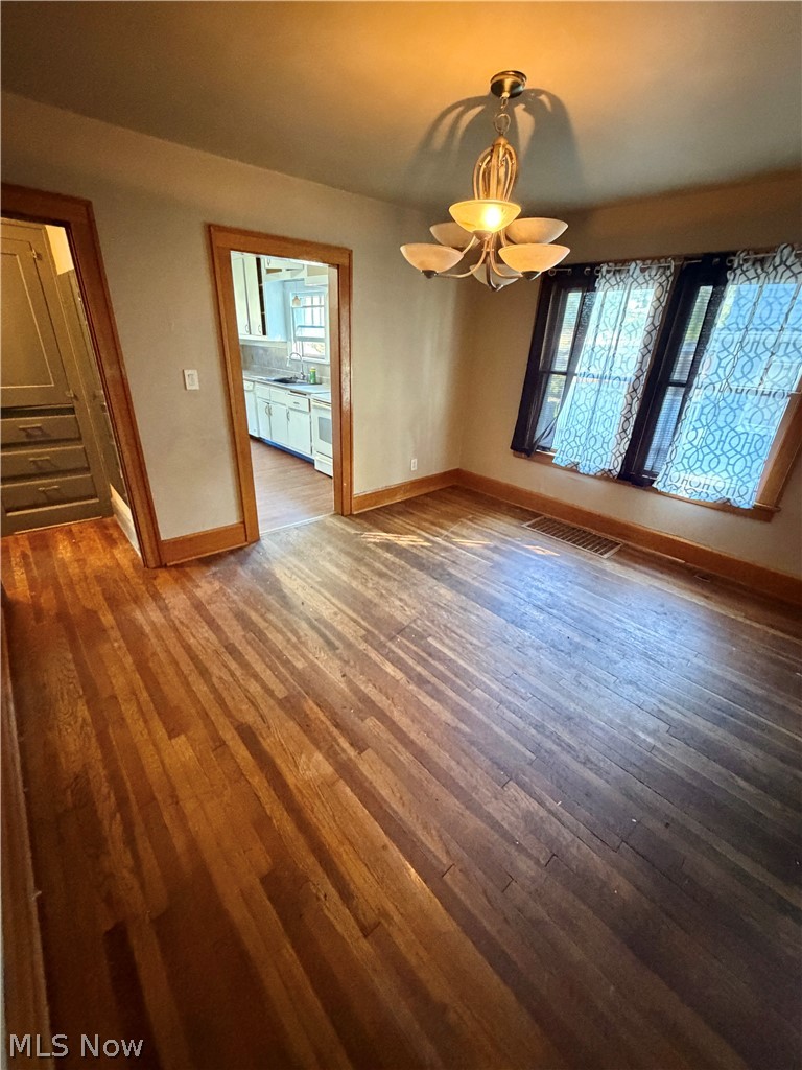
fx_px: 432
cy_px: 535
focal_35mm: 14
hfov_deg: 85.7
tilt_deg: -24.4
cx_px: 401
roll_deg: -3.7
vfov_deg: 102.1
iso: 1000
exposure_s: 1/40
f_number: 2.2
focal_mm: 2.22
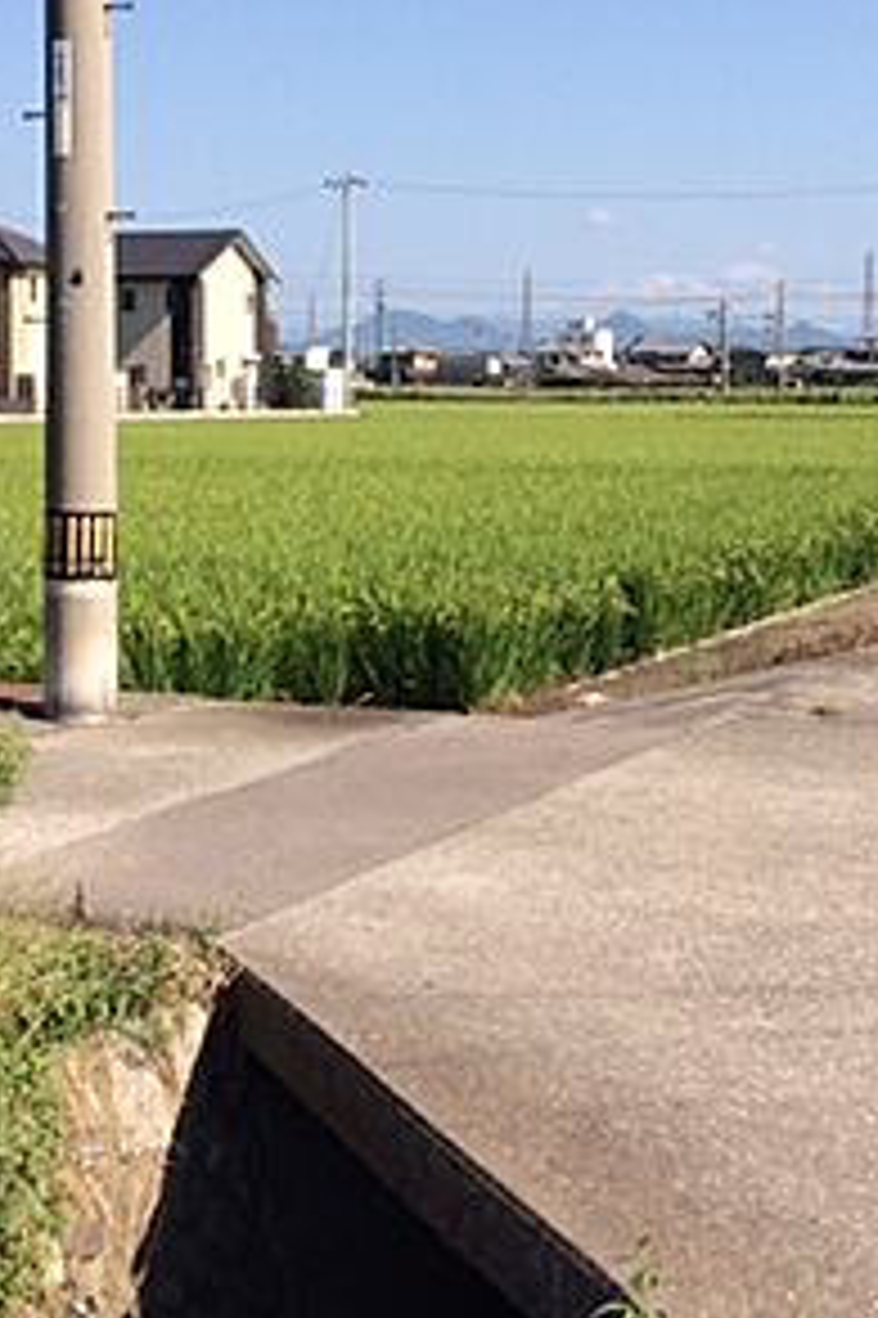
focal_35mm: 64
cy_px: 499
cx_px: 446
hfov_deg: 21.2
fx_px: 2344
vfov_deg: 31.3
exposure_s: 1/2160
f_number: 2.2
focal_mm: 4.12
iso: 32
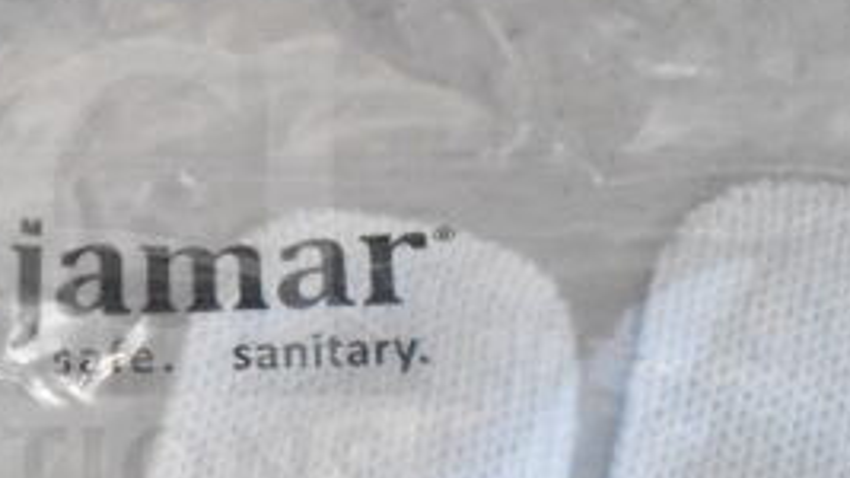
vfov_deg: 9.9
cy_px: 295
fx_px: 2749
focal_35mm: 122
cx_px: 57
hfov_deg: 17.3
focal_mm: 34
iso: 25600
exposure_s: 1/30
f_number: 4.5
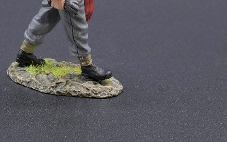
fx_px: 897
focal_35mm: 145
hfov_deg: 14.4
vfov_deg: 9.0
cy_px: -1
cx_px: 70
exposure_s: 1.6
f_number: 22
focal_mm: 62
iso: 400
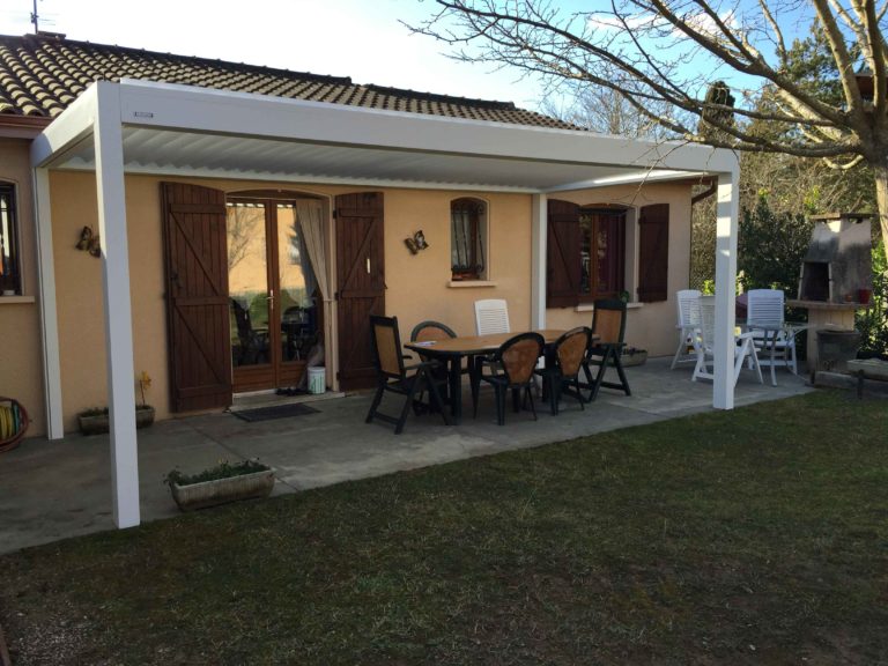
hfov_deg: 61.7
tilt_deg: -4.3
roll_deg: +1.0
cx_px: 444
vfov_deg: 48.2
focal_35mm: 29
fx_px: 744
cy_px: 333
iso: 32
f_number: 2.2
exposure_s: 1/590
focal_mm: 4.15
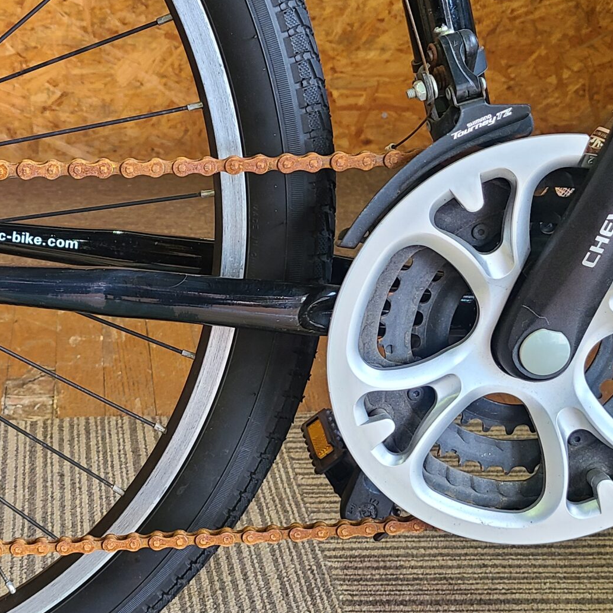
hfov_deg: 29.4
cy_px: 336
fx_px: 1142
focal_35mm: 57
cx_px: 132
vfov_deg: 30.0
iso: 125
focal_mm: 5.4
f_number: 1.8
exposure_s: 1/50
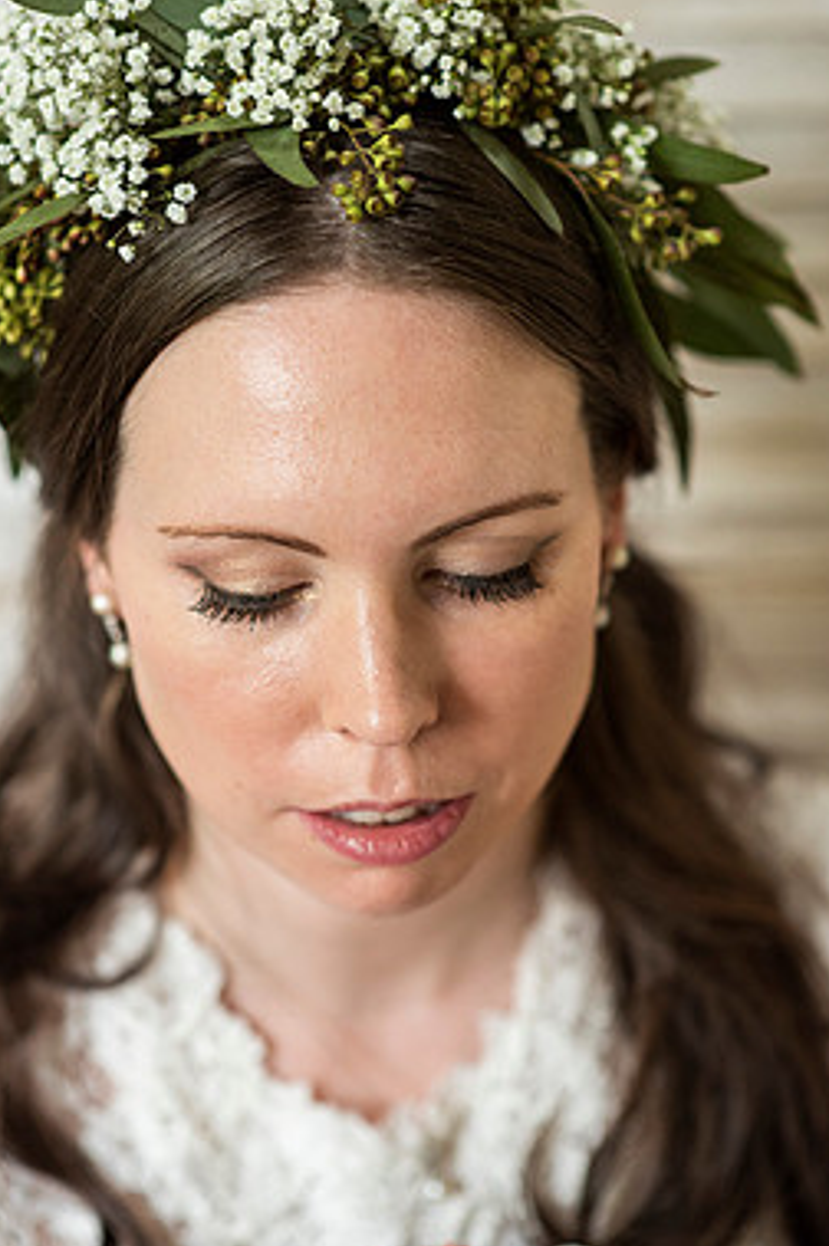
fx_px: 3495
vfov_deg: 20.2
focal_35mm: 101
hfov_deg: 13.5
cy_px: 565
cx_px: 345
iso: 1600
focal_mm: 85
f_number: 2.5
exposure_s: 1/500
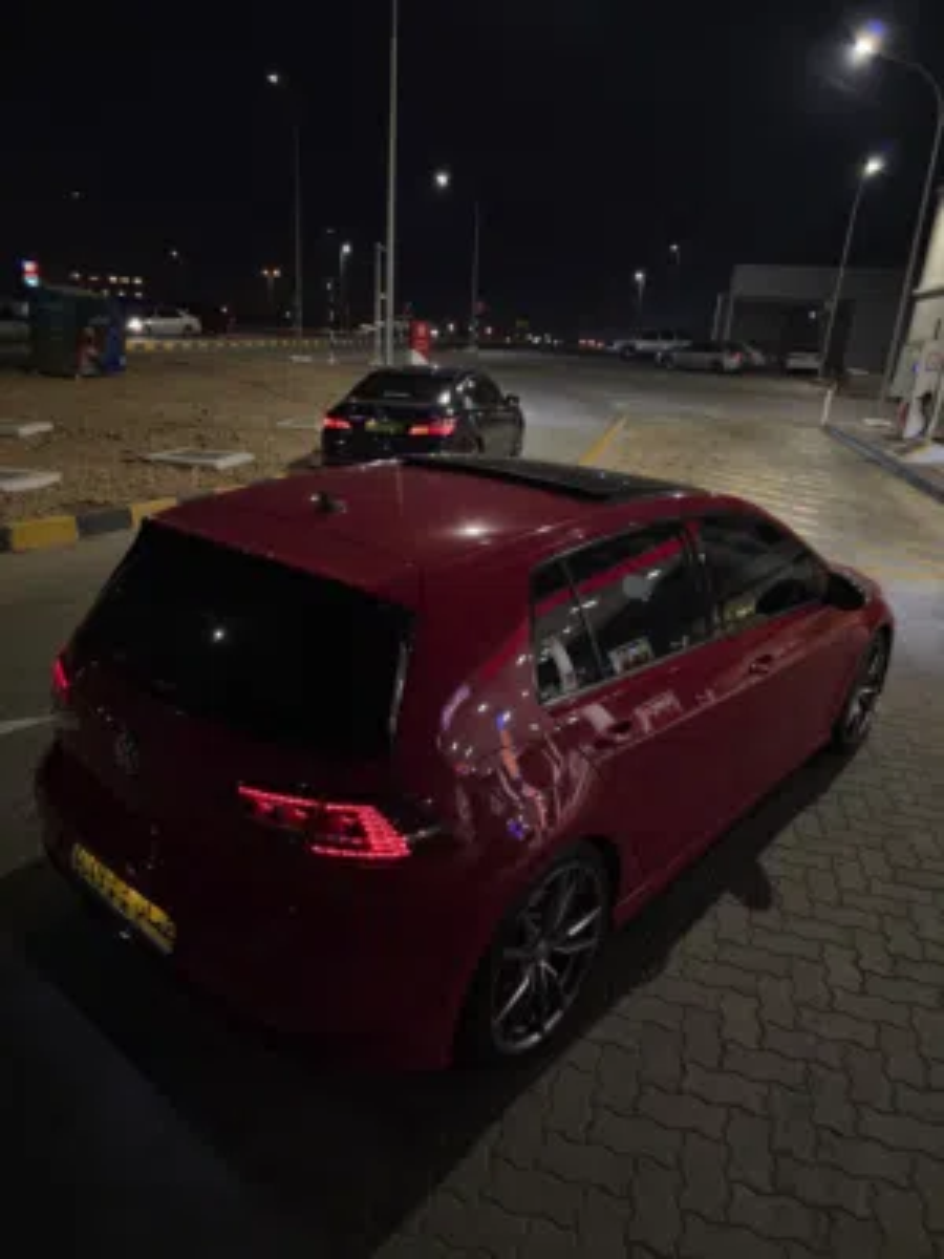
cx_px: 472
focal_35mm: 23
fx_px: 836
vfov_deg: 73.9
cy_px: 630
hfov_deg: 58.9
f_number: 1.7
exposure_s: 1/100
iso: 400
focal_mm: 6.3
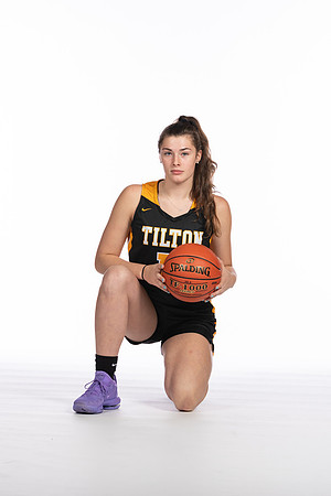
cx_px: 166
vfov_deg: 14.9
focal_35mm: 138
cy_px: 248
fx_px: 1903
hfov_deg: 9.9
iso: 100
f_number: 5.6
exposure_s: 1/100
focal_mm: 92
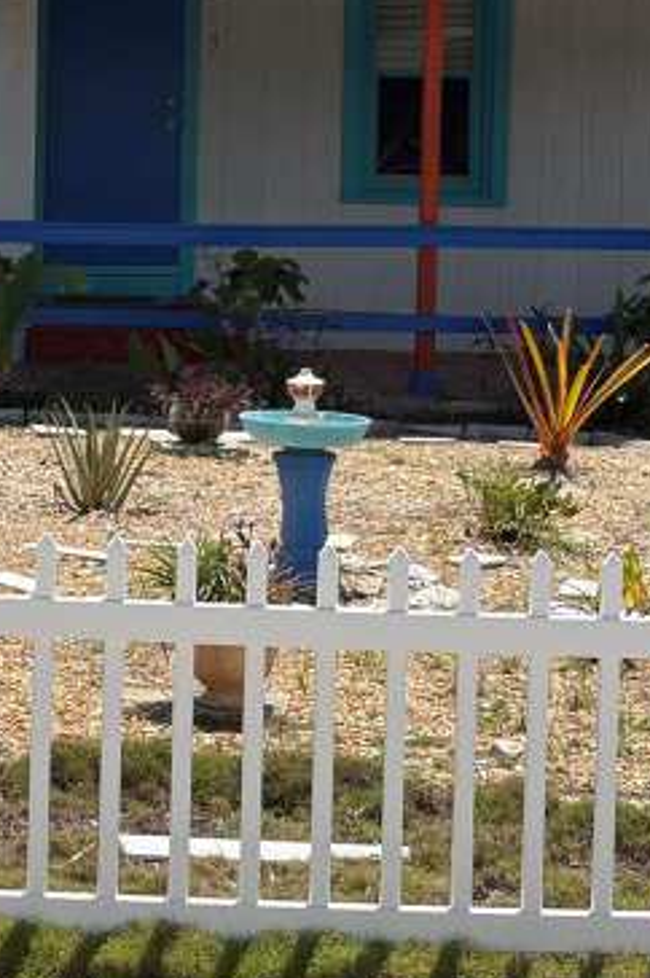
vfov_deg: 17.1
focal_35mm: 119
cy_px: 231
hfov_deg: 11.4
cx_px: 0
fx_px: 3229
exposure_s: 1/4065
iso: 40
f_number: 1.6
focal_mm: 5.96
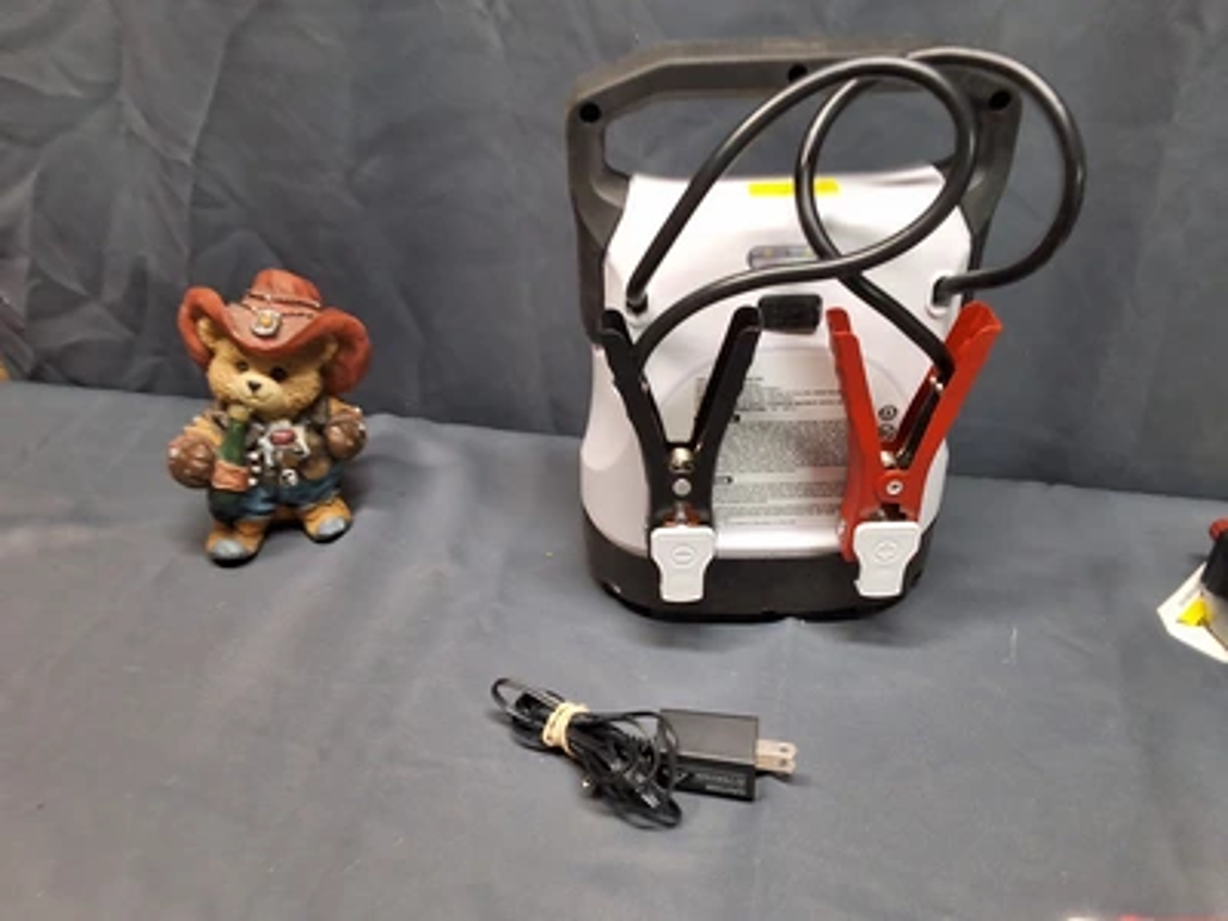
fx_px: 993
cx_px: 614
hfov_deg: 63.4
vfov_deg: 49.7
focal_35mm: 28
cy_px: 460
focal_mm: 2.91
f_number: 1.9
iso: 160
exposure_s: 1/30
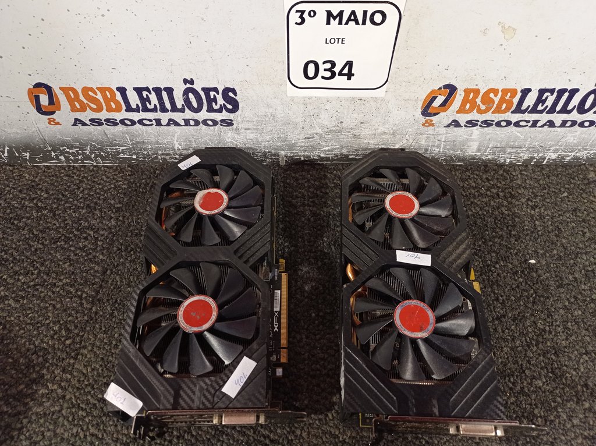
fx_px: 482
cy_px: 223
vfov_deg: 49.7
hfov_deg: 63.5
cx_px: 298
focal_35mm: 28
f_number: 1.79
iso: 176
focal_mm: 4.7
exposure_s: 1/60
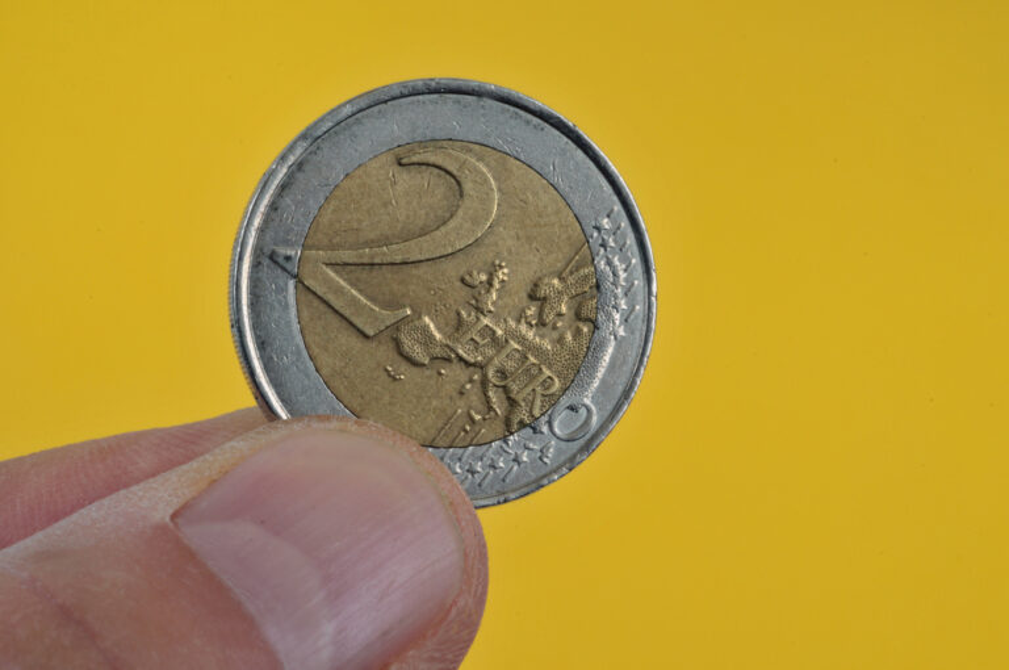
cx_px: 504
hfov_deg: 22.6
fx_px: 2519
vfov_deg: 15.1
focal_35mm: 90
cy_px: 335
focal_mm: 60
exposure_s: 1/125
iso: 200
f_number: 36
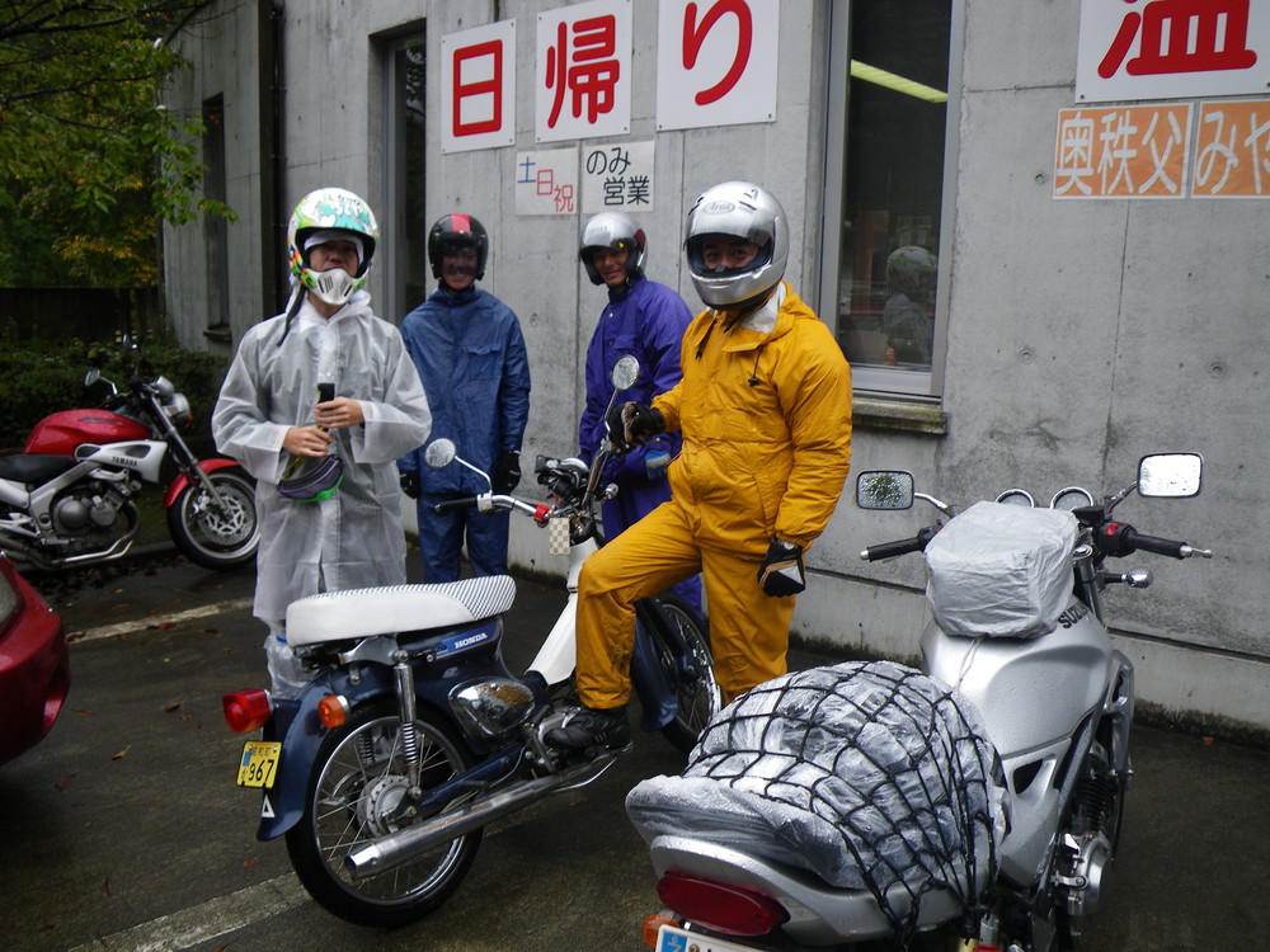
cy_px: 476
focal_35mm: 28
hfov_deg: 63.4
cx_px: 635
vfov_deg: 49.7
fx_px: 1027
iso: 50
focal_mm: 5
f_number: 3.5
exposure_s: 1/60
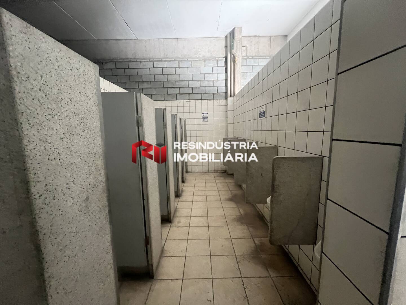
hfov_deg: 106.2
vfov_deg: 89.9
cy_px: 152
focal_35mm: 13
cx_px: 203
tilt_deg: -7.2
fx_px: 152
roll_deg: +1.4
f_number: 1.8
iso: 1000
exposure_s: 1/60
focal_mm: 1.57
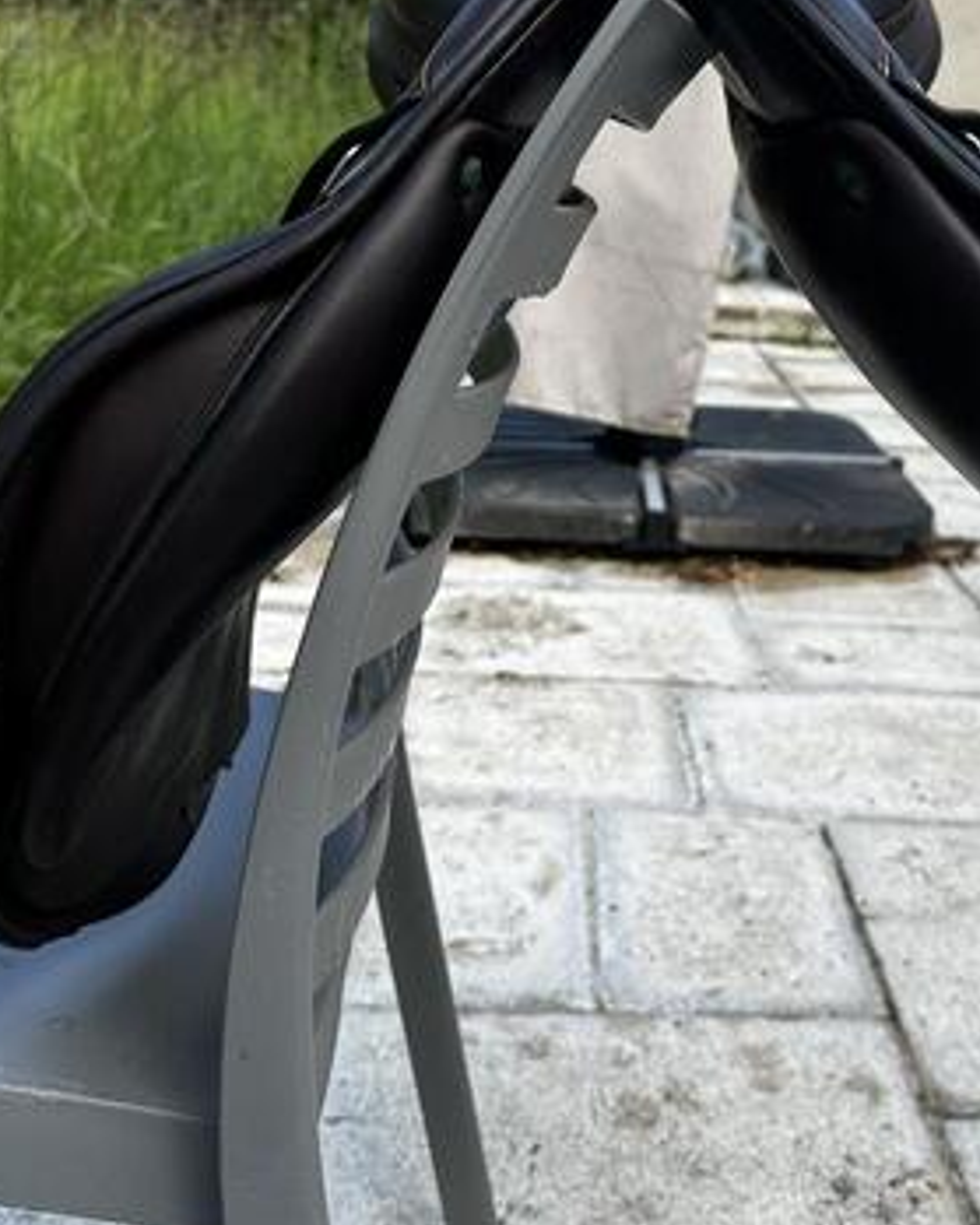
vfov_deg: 42.4
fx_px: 1560
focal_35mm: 43
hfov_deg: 34.8
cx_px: 594
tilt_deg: -10.4
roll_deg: -4.2
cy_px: 414
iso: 80
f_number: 1.78
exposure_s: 1/513
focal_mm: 6.86
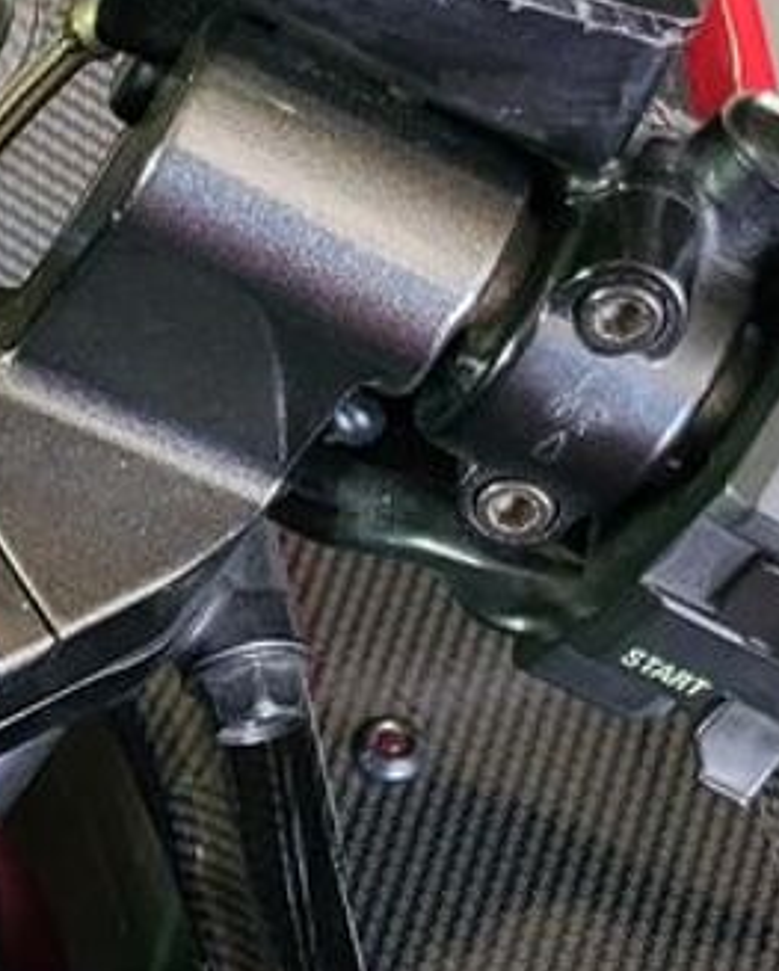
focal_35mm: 103
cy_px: 970
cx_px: -649
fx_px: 2964
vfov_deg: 18.1
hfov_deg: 13.4
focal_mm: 5.4
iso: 640
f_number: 1.8
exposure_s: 1/25
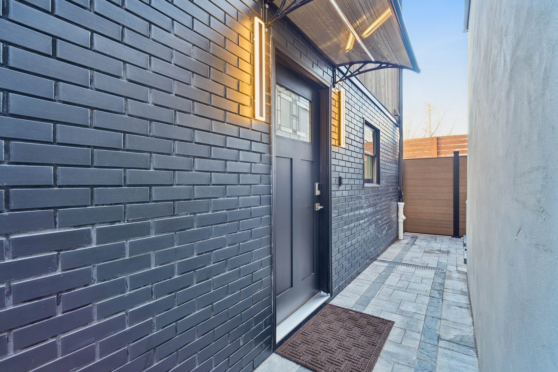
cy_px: 186
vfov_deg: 73.7
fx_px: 248
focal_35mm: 16
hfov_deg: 96.7
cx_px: 279
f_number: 8
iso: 400
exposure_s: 1/10
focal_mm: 16
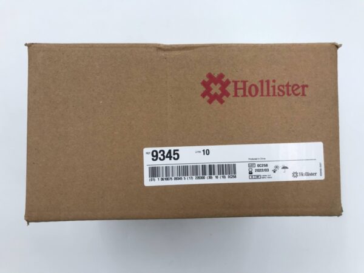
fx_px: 294
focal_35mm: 28
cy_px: 136
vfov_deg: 49.7
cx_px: 182
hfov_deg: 63.4
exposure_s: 1/120
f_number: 1.8
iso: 25
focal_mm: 3.99
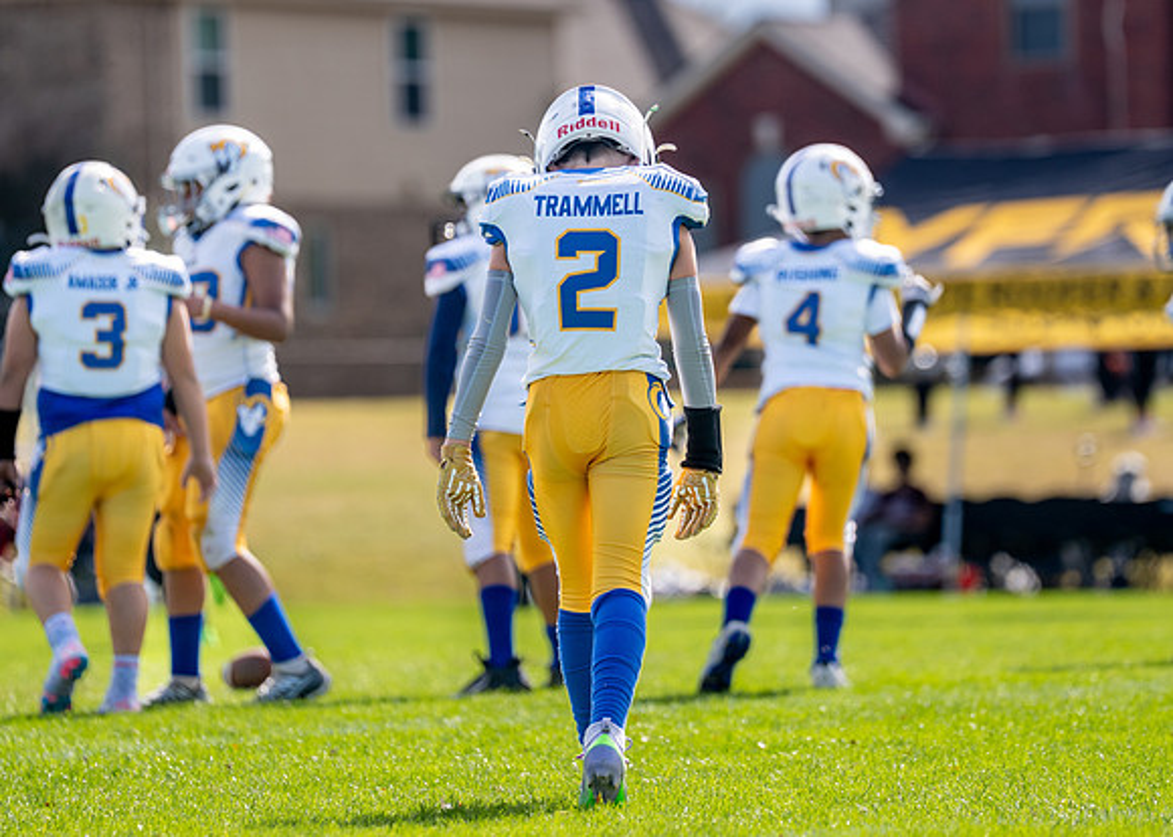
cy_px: 276
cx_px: 627
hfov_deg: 6.4
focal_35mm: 313
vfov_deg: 4.6
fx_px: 10432
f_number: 2.8
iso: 125
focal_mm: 200
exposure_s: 1/2500
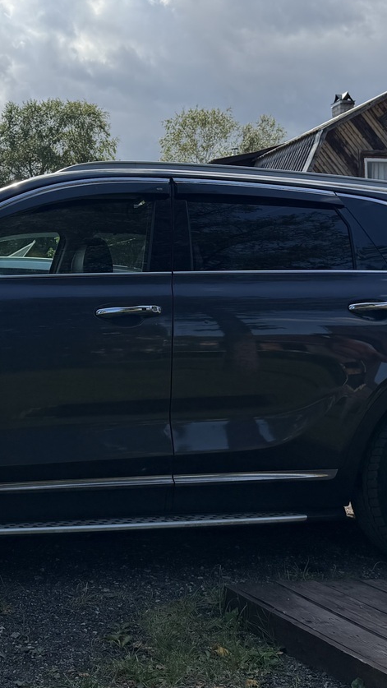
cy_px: 326
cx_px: 72
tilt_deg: +1.4
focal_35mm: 50
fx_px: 912
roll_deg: +1.4
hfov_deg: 23.6
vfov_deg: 41.3
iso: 100
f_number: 1.78
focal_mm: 6.76
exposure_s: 1/4975
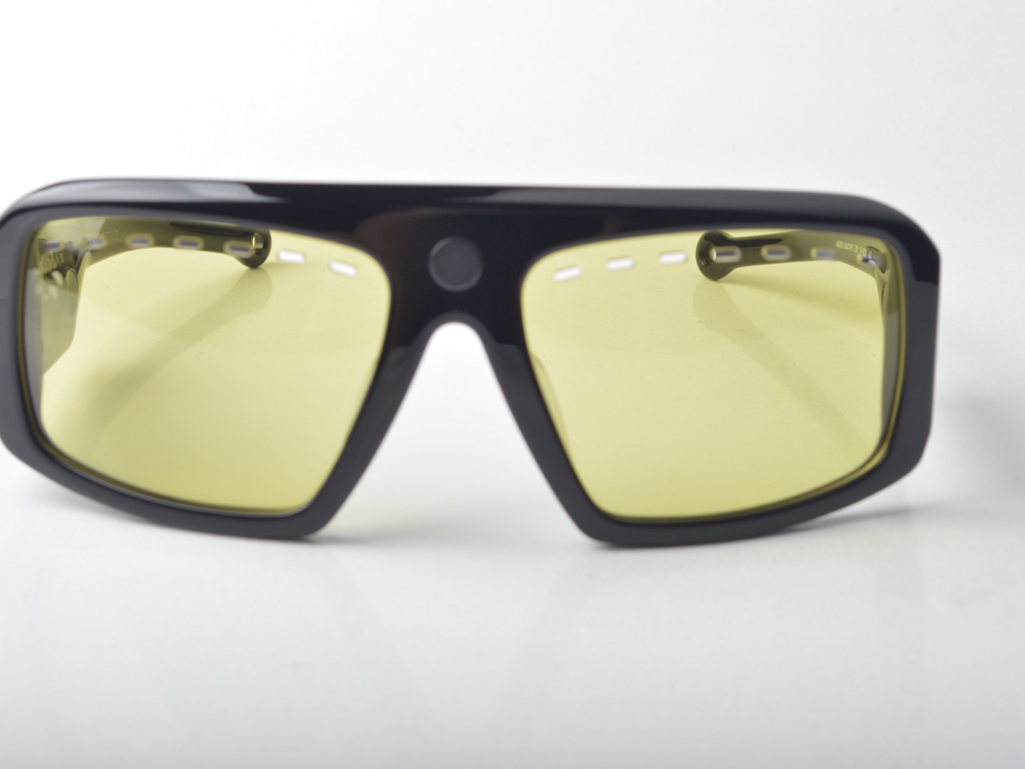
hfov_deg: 21.9
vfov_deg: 16.5
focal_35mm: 90
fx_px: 2652
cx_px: 457
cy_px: 384
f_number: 11
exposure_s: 1/200
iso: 400
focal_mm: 55
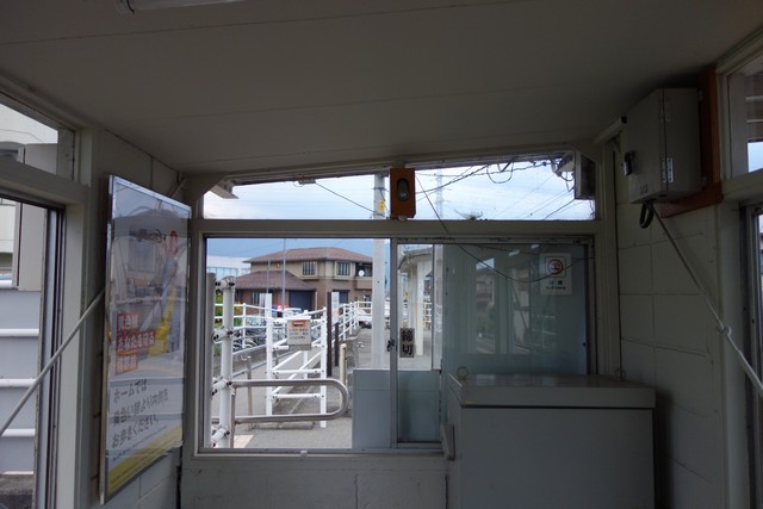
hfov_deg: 65.5
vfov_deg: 46.4
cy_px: 254
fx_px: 594
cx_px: 382
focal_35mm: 28
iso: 200
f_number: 1.8
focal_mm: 10.4
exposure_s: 1/125
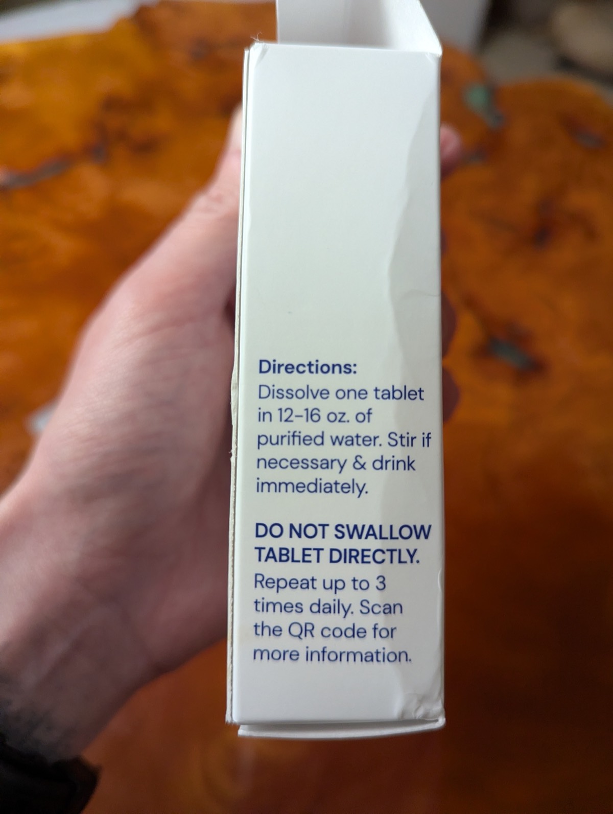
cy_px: 407
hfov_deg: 57.0
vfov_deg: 71.5
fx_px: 565
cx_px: 306
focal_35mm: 24
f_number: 1.85
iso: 893
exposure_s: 1/232
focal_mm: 6.81
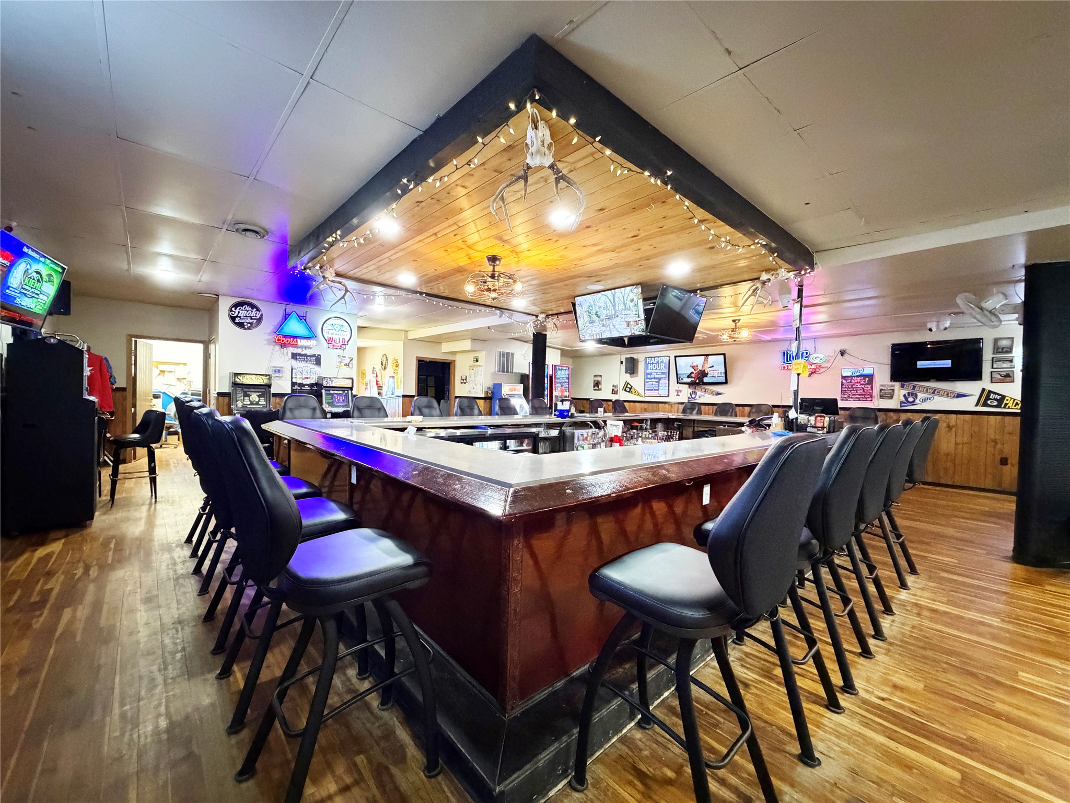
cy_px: 402
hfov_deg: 102.1
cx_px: 535
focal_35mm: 14
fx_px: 433
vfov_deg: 85.7
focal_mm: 2.22
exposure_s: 1/60
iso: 1250
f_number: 2.2
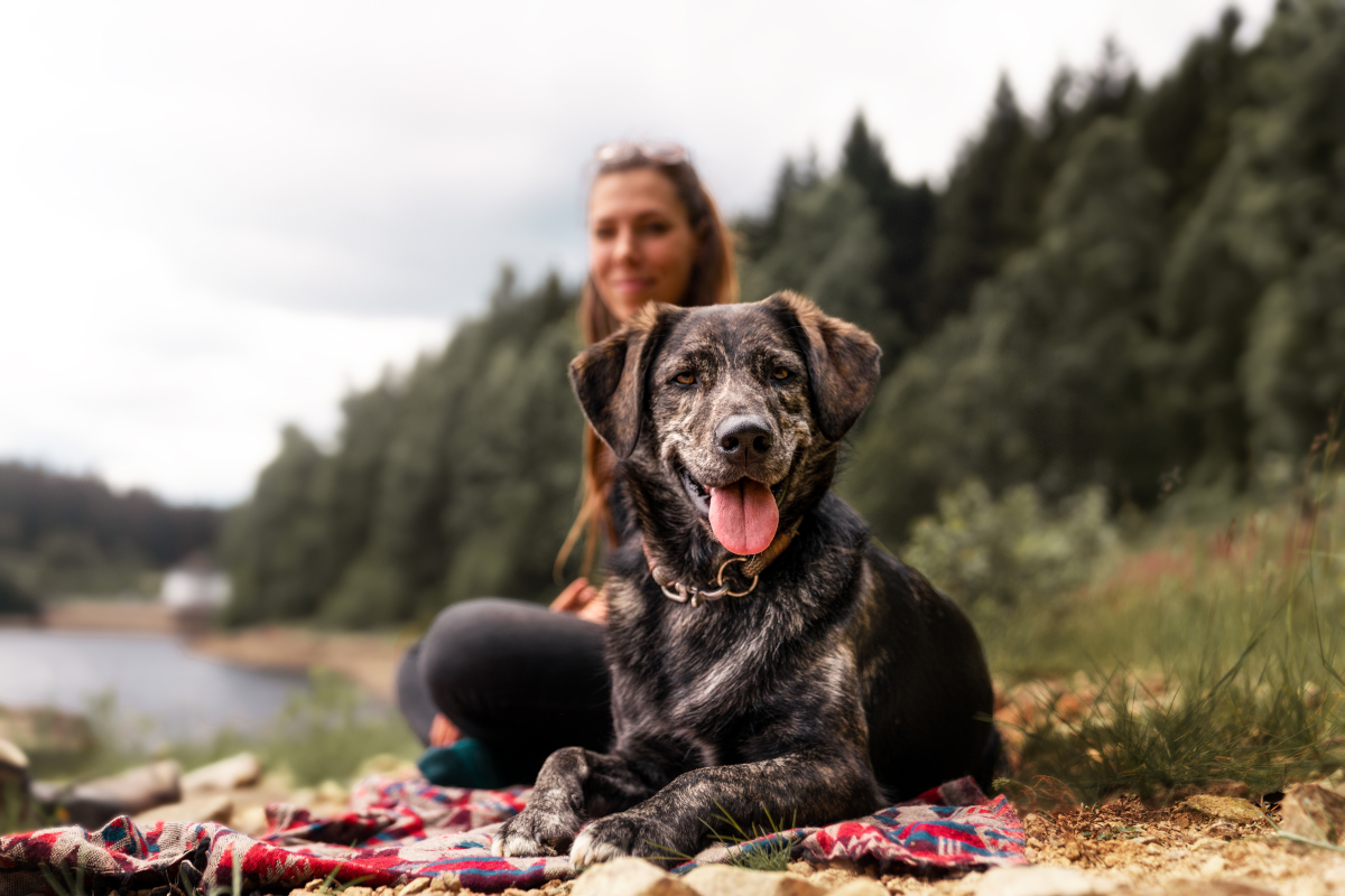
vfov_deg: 29.2
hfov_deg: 42.7
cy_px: 448
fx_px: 1718
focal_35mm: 46
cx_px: 672
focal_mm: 46
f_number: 2.8
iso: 200
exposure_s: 1/2000
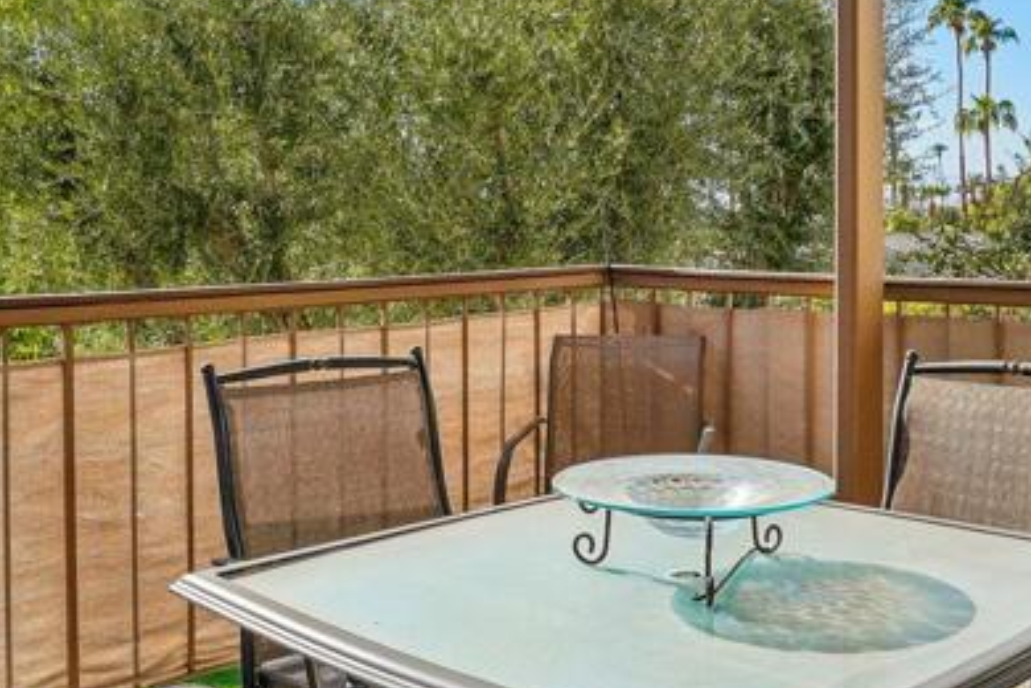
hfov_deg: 46.1
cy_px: 233
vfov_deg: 31.7
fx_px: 1203
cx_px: 632
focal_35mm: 42
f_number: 8
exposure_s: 1/200
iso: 100
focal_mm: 16
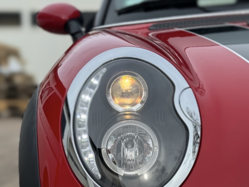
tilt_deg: -4.4
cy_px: 118
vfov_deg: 19.3
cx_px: 131
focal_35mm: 76
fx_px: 547
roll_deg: +1.2
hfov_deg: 25.7
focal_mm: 6.86
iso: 64
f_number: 1.78
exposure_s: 1/2045
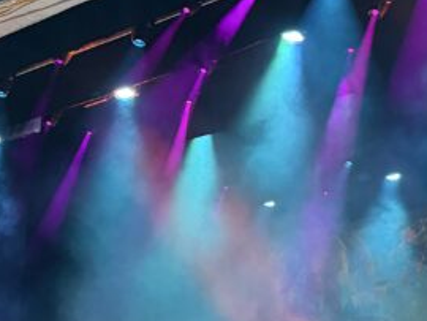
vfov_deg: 16.3
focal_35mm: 91
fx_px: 1124
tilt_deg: +20.0
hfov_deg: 21.5
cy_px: 136
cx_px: 245
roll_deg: -1.2
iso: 640
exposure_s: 1/52
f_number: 1.78
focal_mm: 6.76
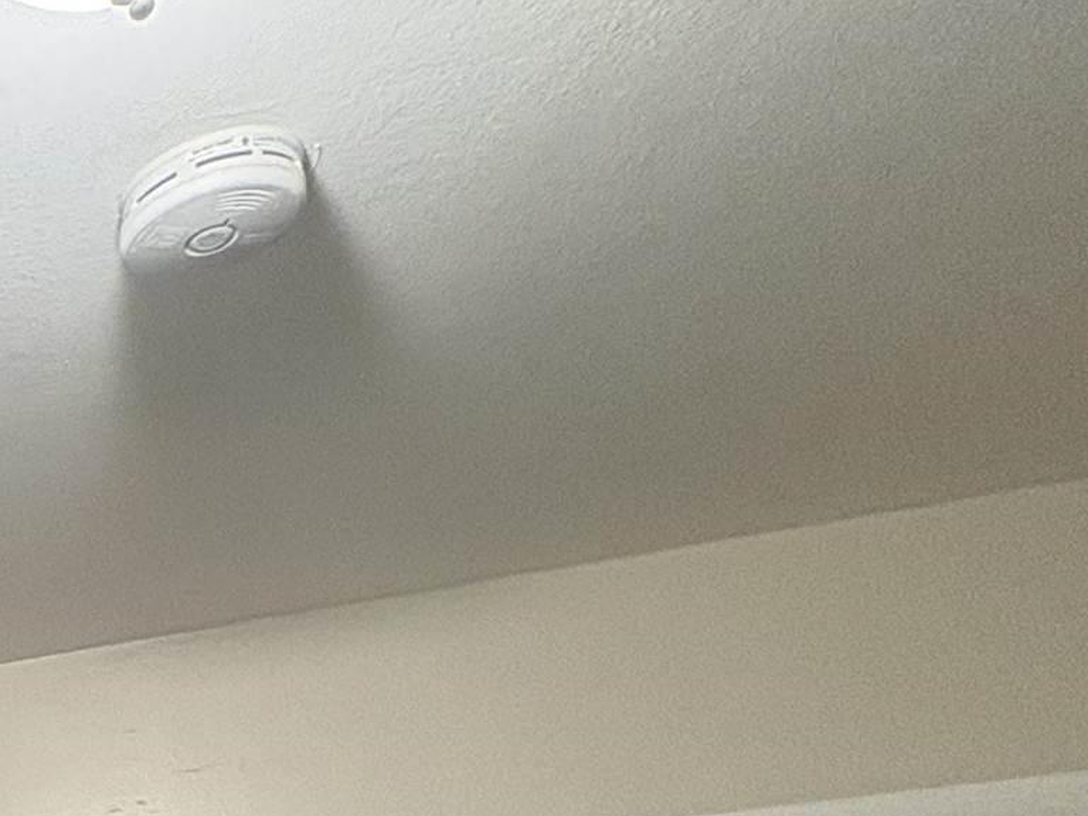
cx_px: -714
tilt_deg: -2.5
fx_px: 1760
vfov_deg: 20.3
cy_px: 1380
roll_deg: +3.0
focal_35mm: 56
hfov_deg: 23.6
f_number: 2.2
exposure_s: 1/60
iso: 250
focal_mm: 2.22
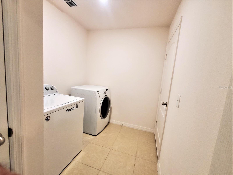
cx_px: 116
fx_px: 87
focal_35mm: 13
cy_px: 88
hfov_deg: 106.2
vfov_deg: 89.9
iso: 500
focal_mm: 1.8
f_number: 2.2
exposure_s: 1/59
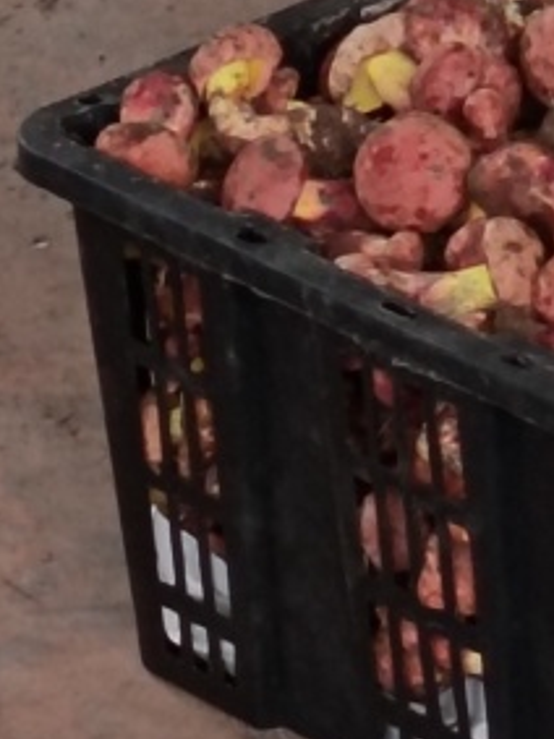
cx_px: 643
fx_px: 8606
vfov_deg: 4.9
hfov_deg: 3.7
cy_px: -255
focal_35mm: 403
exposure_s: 1/60
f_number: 1.75
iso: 434
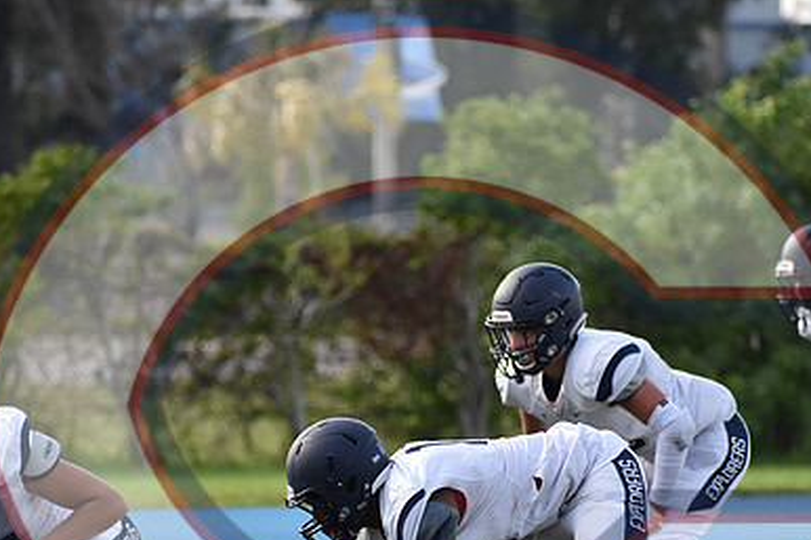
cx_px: 414
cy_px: 404
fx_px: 15244
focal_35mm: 677
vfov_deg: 2.0
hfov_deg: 3.0
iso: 800
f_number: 6.3
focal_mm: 300
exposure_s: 1/1000
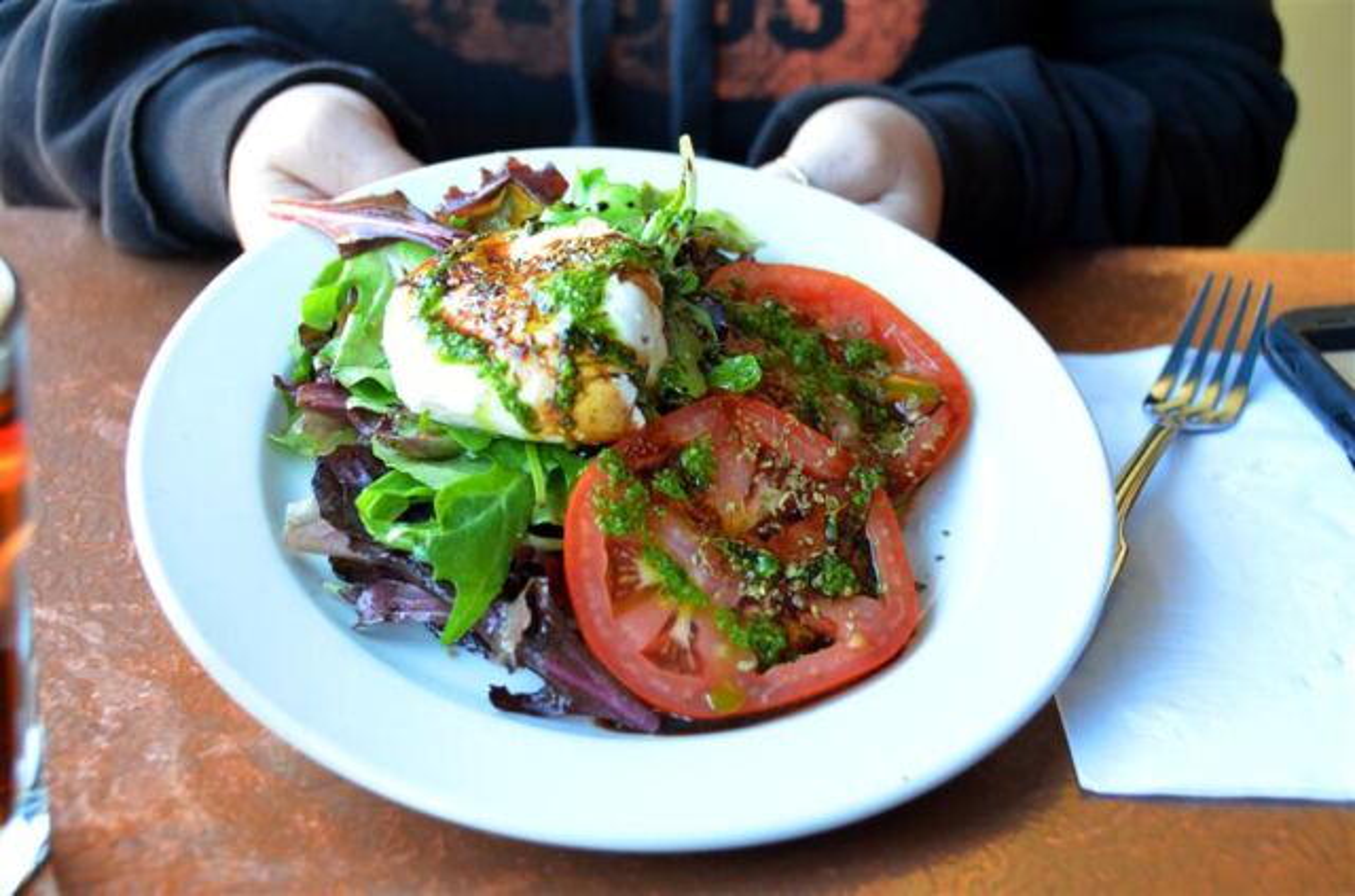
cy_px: 448
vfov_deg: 24.9
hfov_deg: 37.0
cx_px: 678
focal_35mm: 54
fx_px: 2027
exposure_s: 1/60
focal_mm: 36
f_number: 4.5
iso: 800
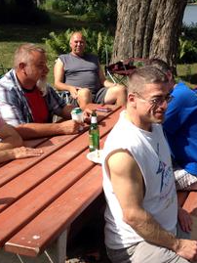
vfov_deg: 29.8
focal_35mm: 65
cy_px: 109
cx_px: 109
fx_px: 493
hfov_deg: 22.6
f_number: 2.4
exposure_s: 1/1200
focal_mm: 4.28
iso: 64
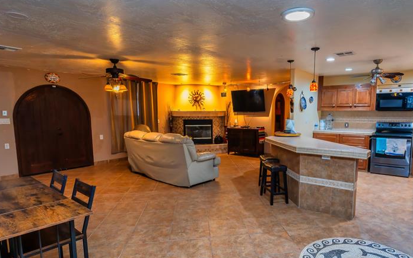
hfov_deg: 81.6
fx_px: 236
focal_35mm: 21
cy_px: 142
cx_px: 240
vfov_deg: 57.2
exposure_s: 1/60
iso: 1600
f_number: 4
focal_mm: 14
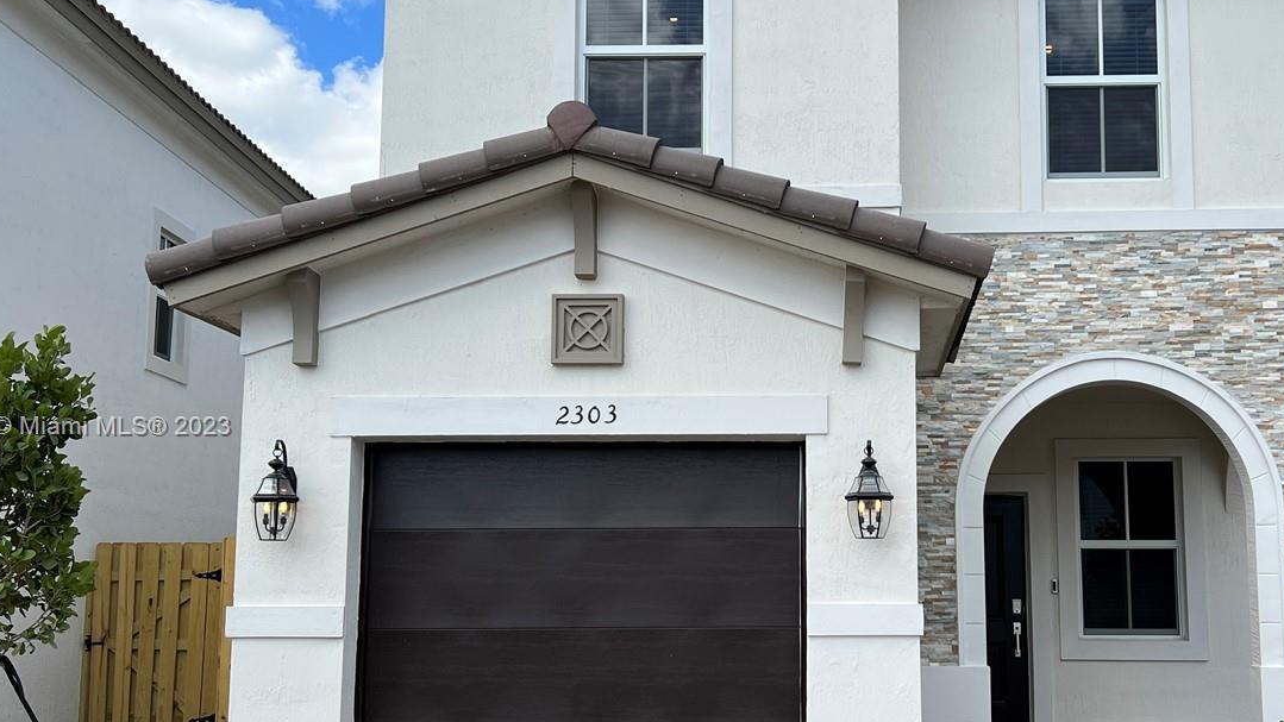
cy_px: 428
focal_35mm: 42
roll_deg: +0.4
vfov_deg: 28.3
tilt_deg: +6.6
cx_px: 802
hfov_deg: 47.9
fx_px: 1430
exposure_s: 1/3968
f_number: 1.5
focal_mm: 5.7
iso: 50
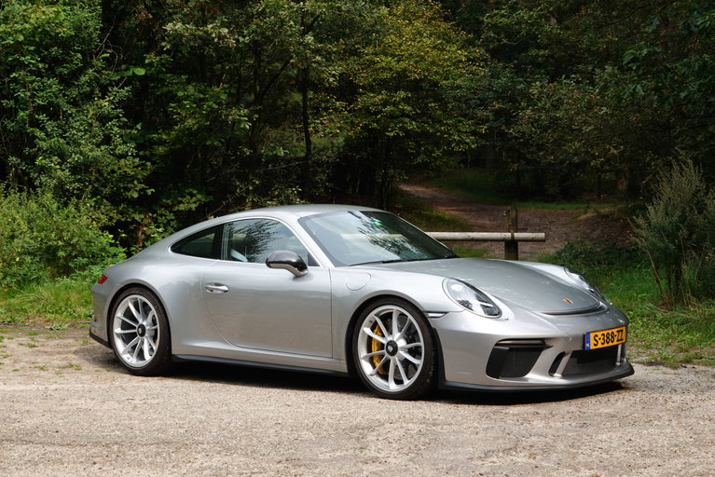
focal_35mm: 61
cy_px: 238
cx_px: 358
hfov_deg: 32.9
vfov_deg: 22.3
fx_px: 1212
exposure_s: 1/50
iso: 100
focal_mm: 22.19
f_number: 9
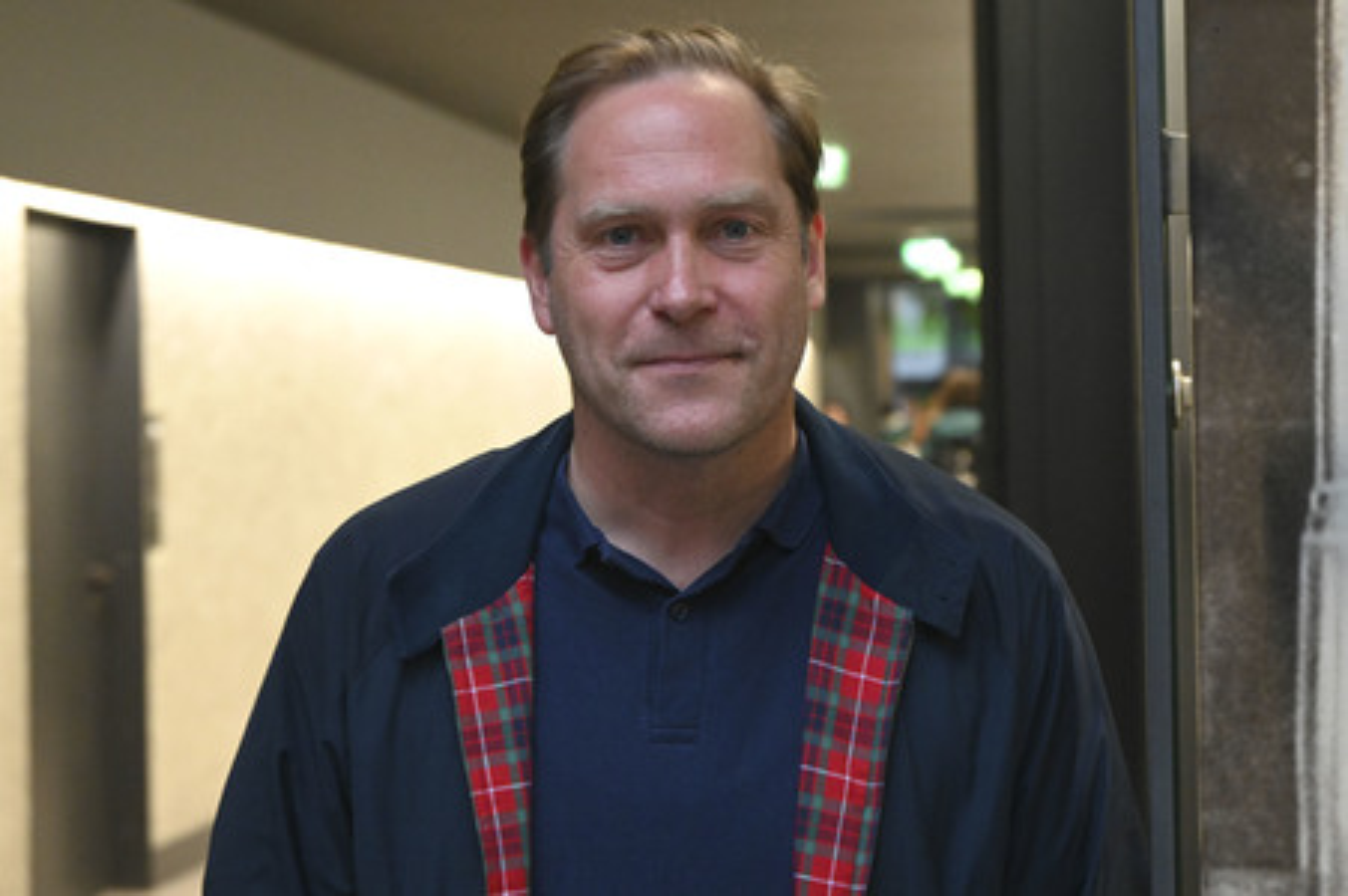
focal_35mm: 77
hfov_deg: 26.3
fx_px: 2881
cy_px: 448
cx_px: 674
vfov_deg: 17.7
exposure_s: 1/160
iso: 6400
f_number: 6
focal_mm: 77
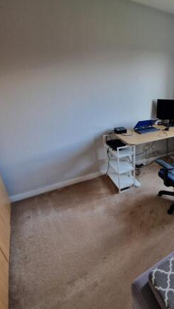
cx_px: 156
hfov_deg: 51.6
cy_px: 154
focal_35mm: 19
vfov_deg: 89.6
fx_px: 156
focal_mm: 2.2
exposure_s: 1/50
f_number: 2.2
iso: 200
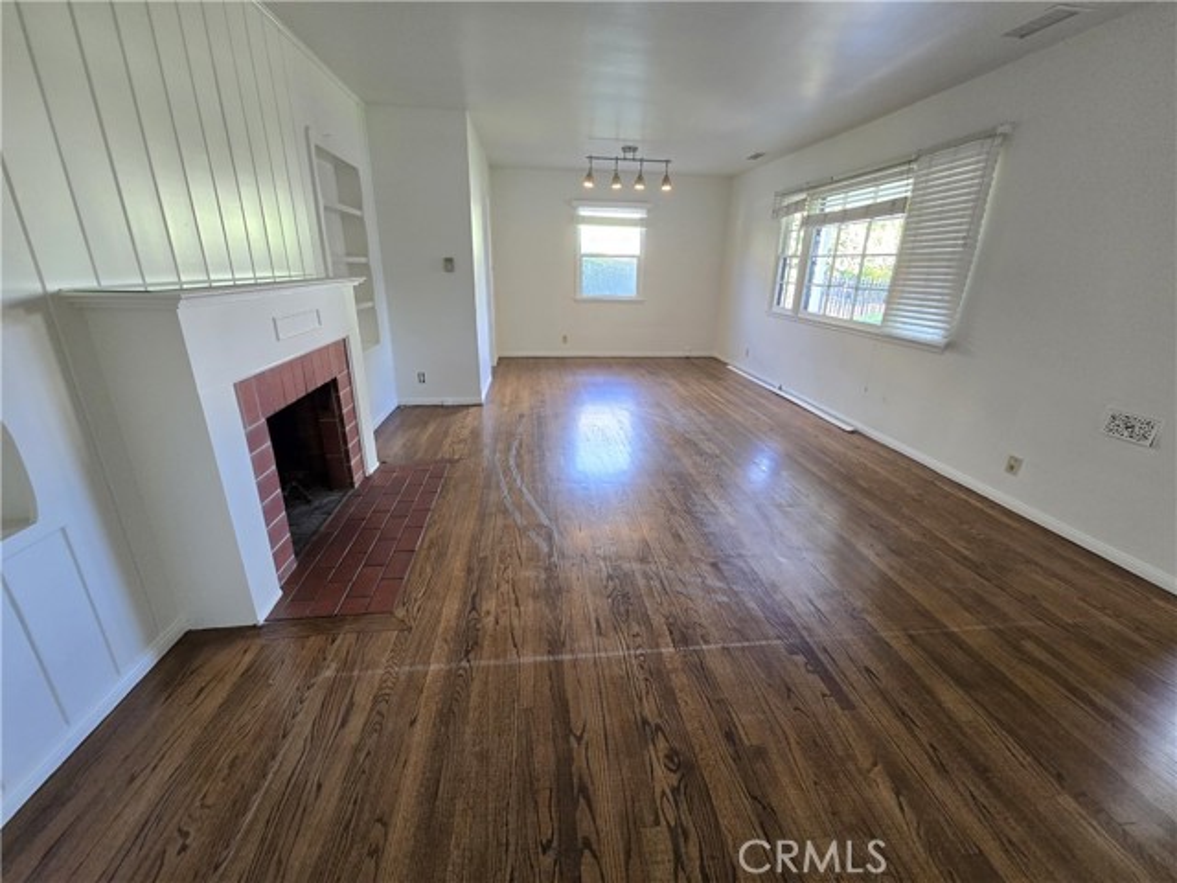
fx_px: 442
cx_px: 588
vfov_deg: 89.9
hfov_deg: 106.2
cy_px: 442
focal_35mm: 13
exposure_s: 1/60
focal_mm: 2.2
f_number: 2.2
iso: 250
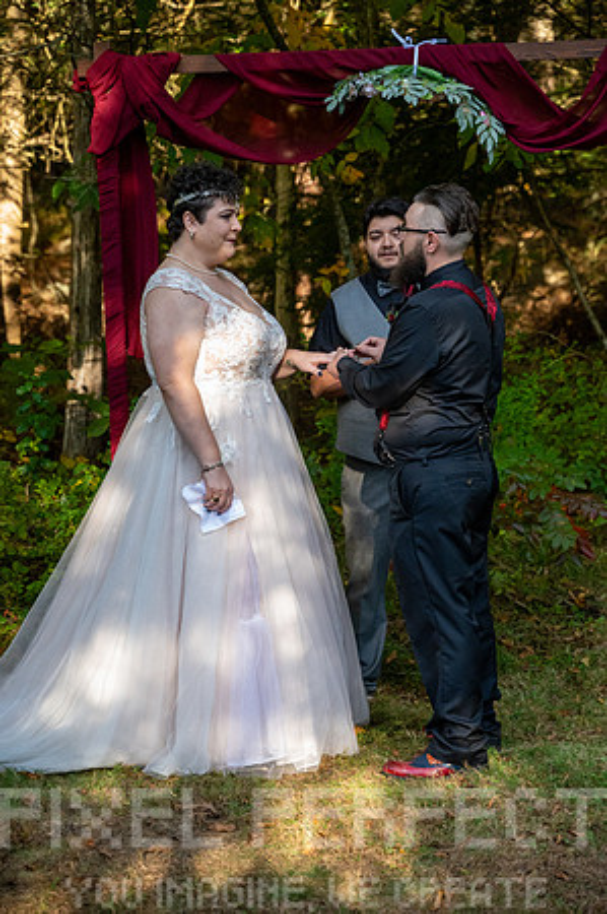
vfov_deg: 27.0
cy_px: 457
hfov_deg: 18.1
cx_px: 304
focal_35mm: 75
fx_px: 1901
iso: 6400
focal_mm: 75
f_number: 4
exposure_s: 1/6400
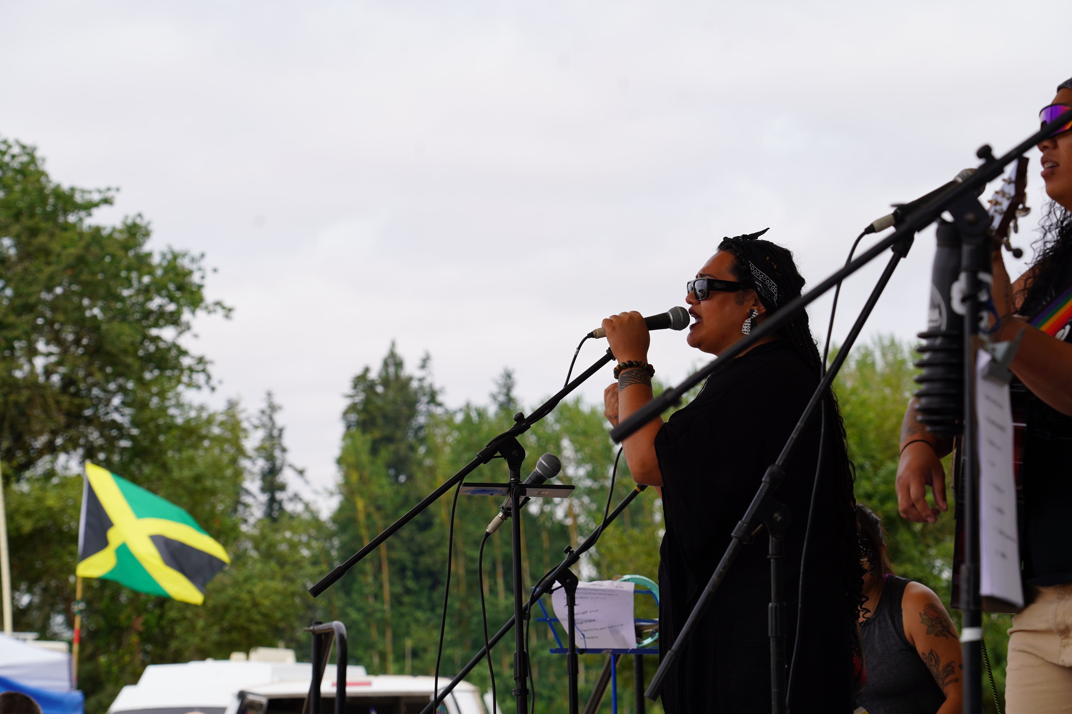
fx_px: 3126
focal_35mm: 105
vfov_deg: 13.0
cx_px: 536
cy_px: 357
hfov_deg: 19.5
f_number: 7.1
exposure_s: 1/200
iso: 100
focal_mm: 105
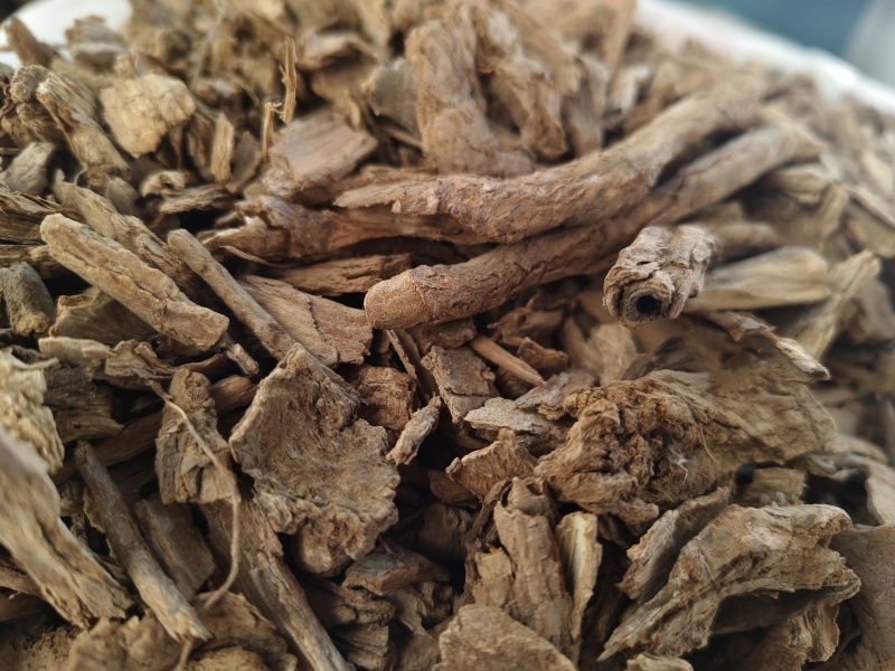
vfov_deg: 58.9
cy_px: 336
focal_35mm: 23
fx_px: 595
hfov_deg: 73.9
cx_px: 448
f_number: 1.88
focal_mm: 5.6
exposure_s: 1/50
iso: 562
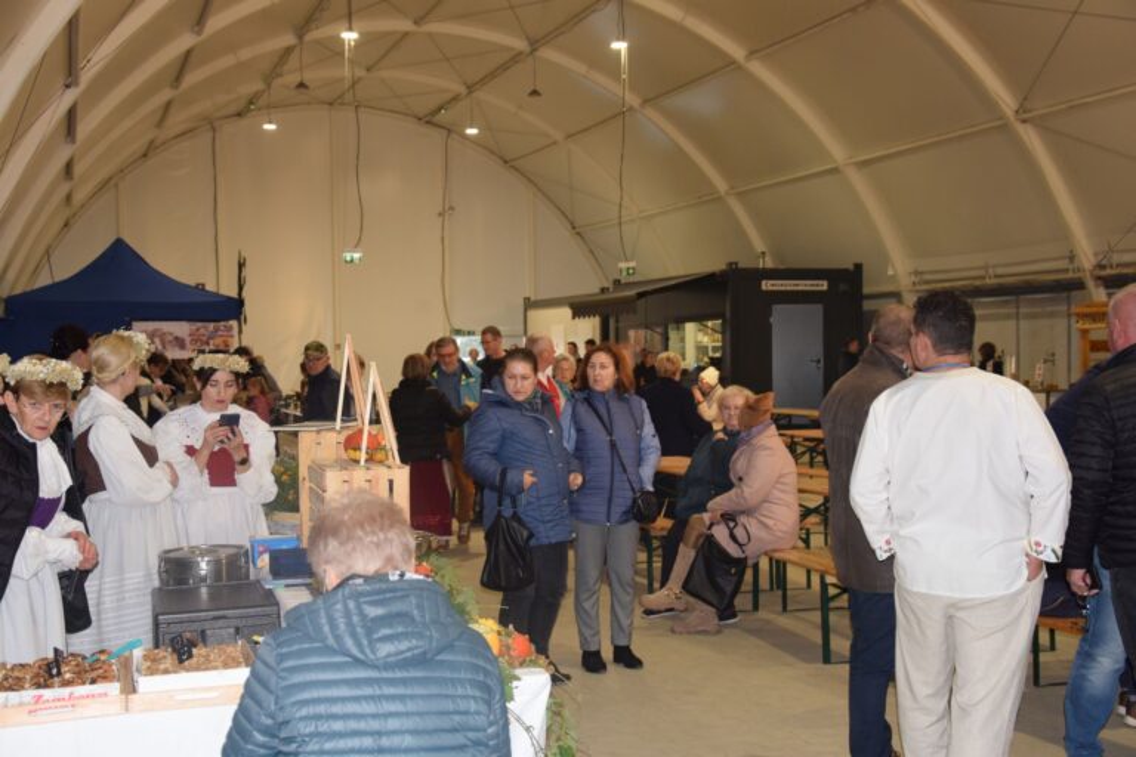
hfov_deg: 38.9
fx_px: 1609
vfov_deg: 26.5
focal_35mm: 51
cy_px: 378
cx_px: 568
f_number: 4.2
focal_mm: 34
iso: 1000
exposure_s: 1/60
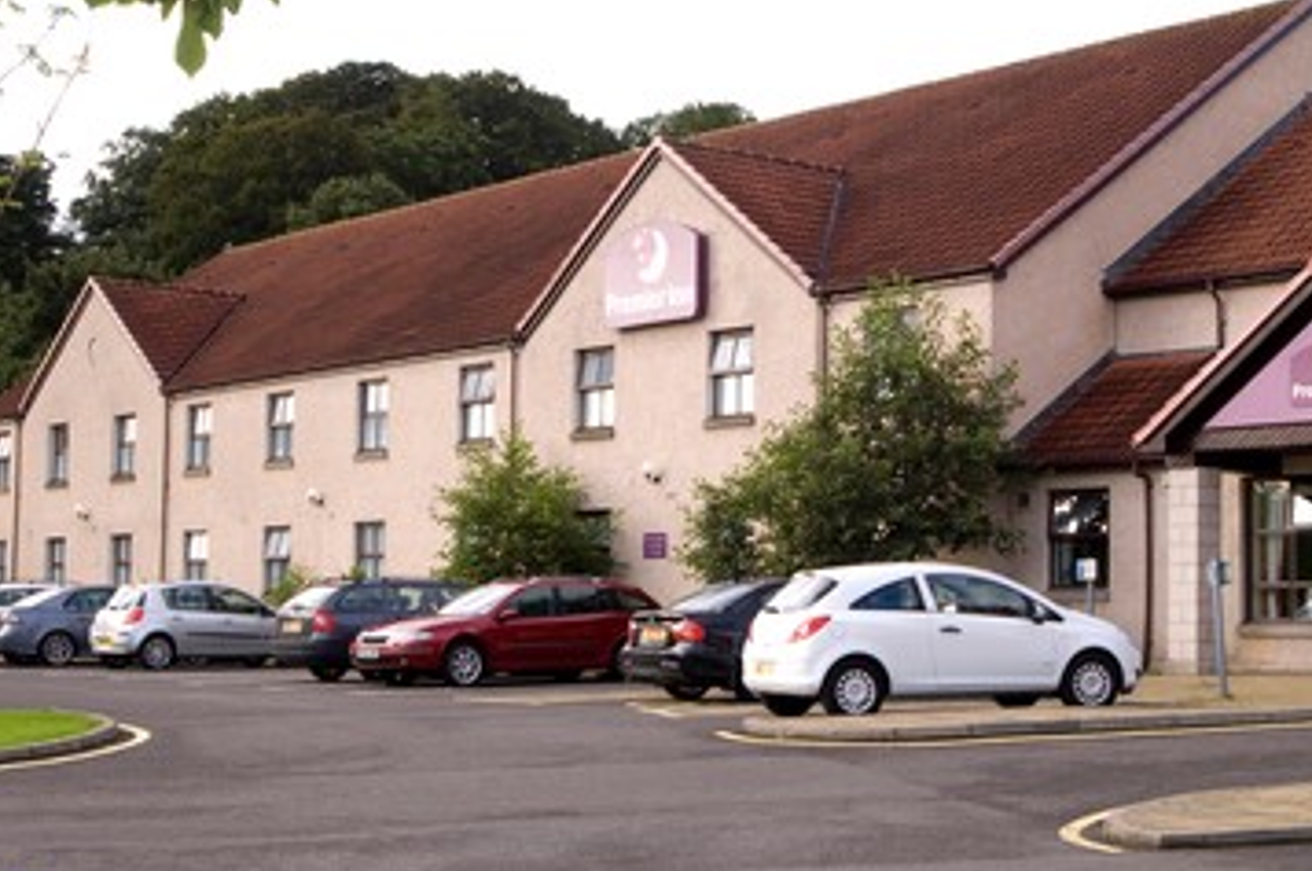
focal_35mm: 67
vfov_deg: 20.3
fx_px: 2428
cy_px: 478
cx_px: 761
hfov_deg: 30.2
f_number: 10
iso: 200
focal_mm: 31
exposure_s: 1/50
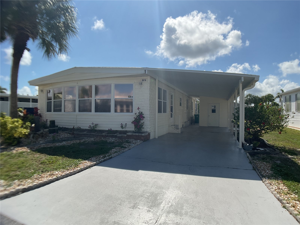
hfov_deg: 61.7
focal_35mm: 29
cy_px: 112
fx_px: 251
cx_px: 150
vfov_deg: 48.2
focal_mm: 3
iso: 16
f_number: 1.8
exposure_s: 1/4065
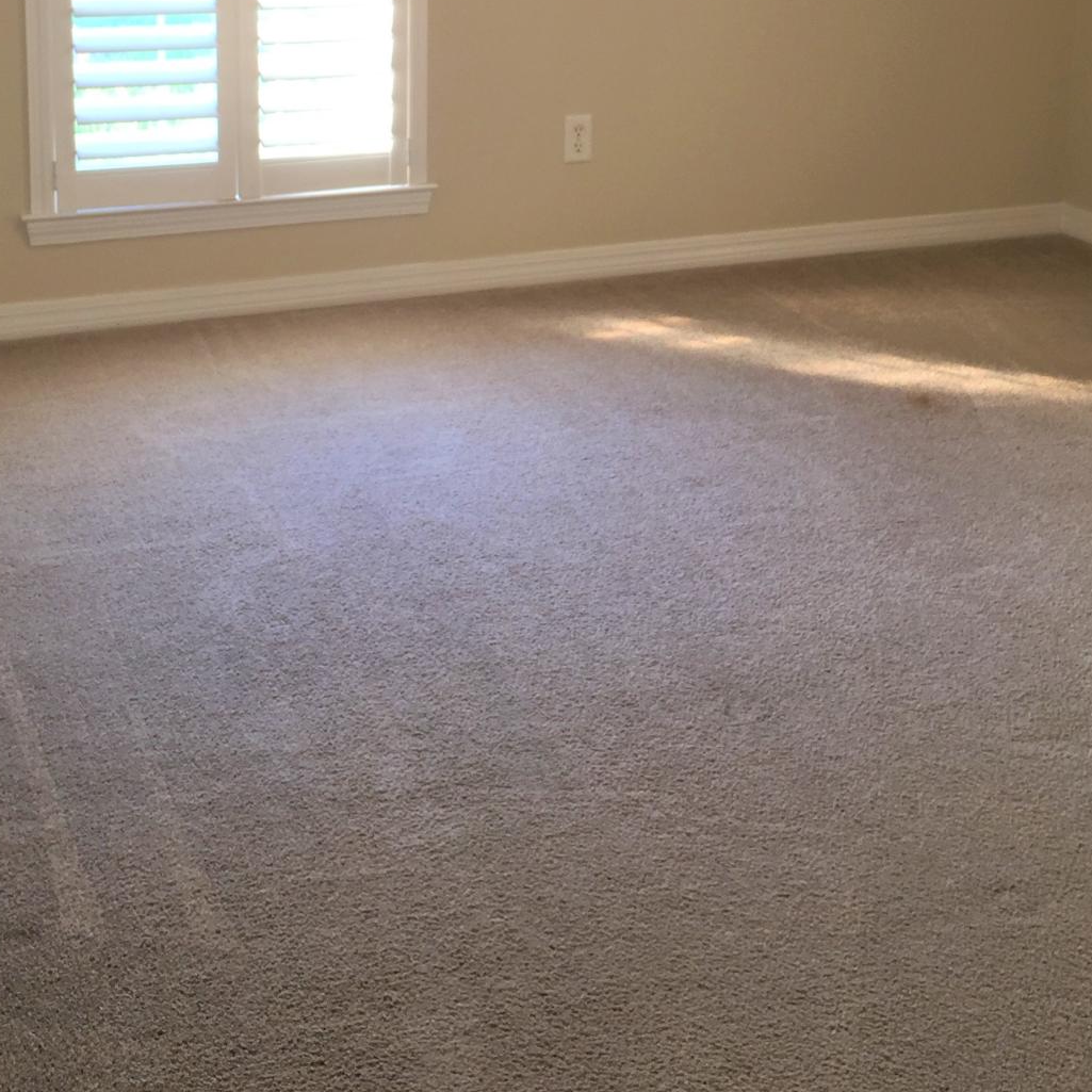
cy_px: 61
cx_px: 518
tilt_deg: -8.9
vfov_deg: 32.0
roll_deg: -0.5
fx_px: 1785
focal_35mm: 50
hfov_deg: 34.0
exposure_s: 1/30
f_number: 2.2
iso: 32
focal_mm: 4.15
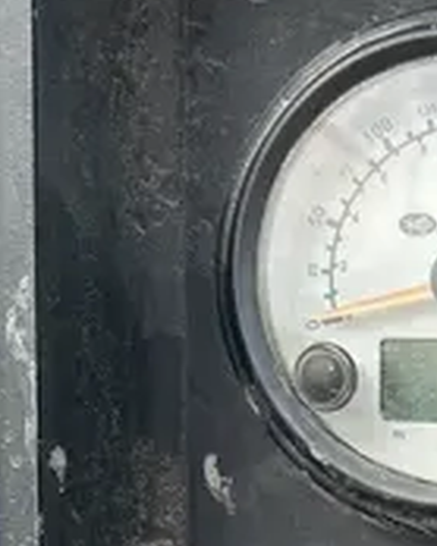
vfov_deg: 17.0
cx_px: 648
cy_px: 686
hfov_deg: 13.6
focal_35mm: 107
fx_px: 1731
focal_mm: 5.7
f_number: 1.5
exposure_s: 1/733
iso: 50
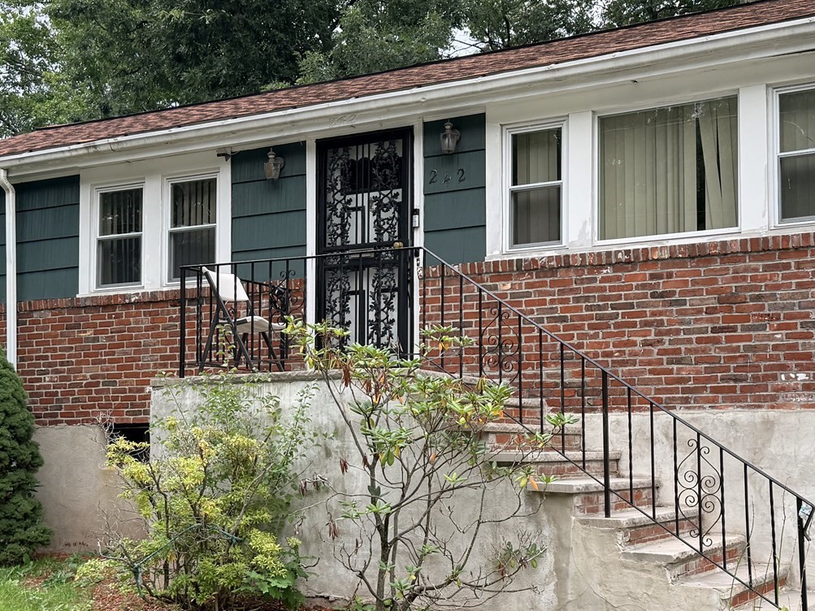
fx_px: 1154
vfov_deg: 29.6
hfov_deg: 38.8
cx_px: 468
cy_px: 369
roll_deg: +0.0
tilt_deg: +4.7
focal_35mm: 49
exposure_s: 1/407
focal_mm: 6.76
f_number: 1.78
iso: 100
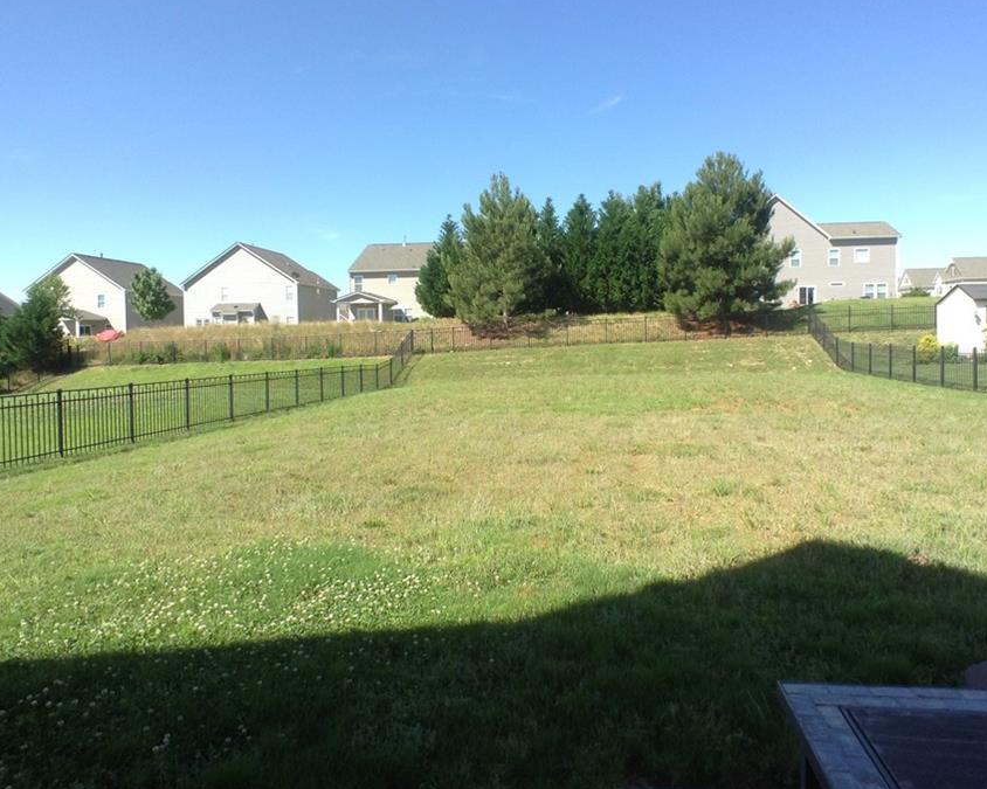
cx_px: 524
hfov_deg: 46.8
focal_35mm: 39
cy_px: 359
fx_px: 1139
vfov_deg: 38.2
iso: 25
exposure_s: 1/449
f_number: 2.4
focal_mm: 3.3
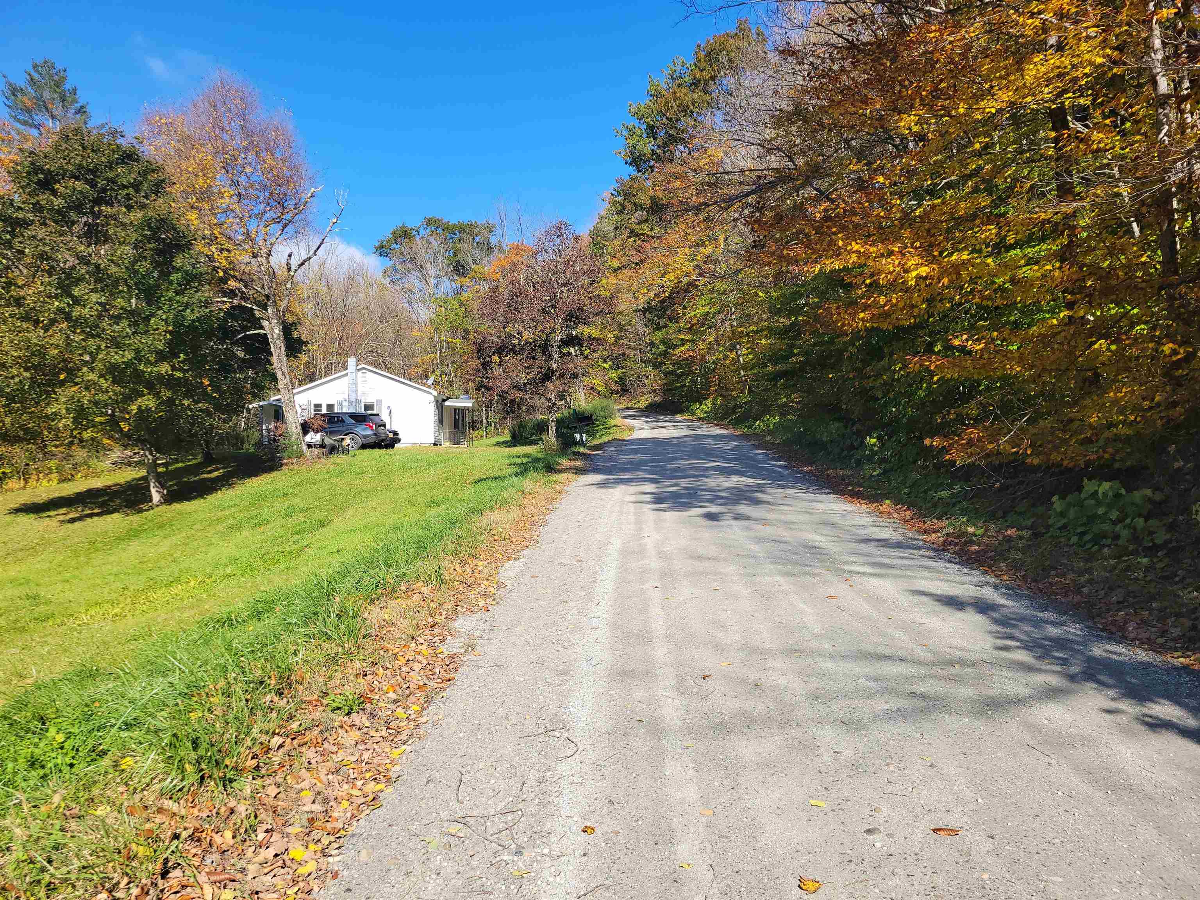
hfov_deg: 67.3
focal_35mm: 26
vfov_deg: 53.1
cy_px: 450
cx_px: 600
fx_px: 901
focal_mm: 5.4
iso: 40
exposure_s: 1/1641
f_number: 1.8
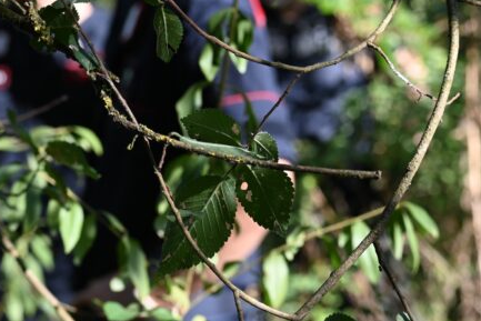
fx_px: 1684
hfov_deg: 16.3
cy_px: 136
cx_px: 229
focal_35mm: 126
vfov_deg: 10.9
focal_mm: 50
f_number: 6.3
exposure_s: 1/160
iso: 100
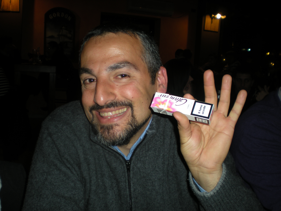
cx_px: 140
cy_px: 106
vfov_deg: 37.7
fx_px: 308
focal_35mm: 38
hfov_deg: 49.0
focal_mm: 6.3
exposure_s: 1/60
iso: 64
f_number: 3.1
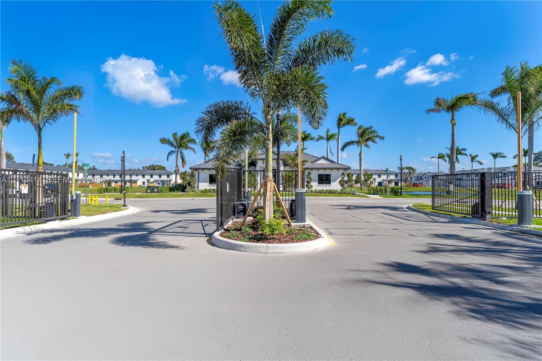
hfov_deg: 91.6
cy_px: 180
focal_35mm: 18
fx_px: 263
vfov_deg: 68.9
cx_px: 271
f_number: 6.3
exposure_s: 1/2000
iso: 100
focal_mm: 17.5
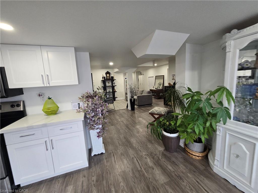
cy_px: 96
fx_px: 97
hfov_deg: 106.2
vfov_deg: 89.9
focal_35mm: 13
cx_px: 129
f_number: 2.2
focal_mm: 2.2
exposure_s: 1/60
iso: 160
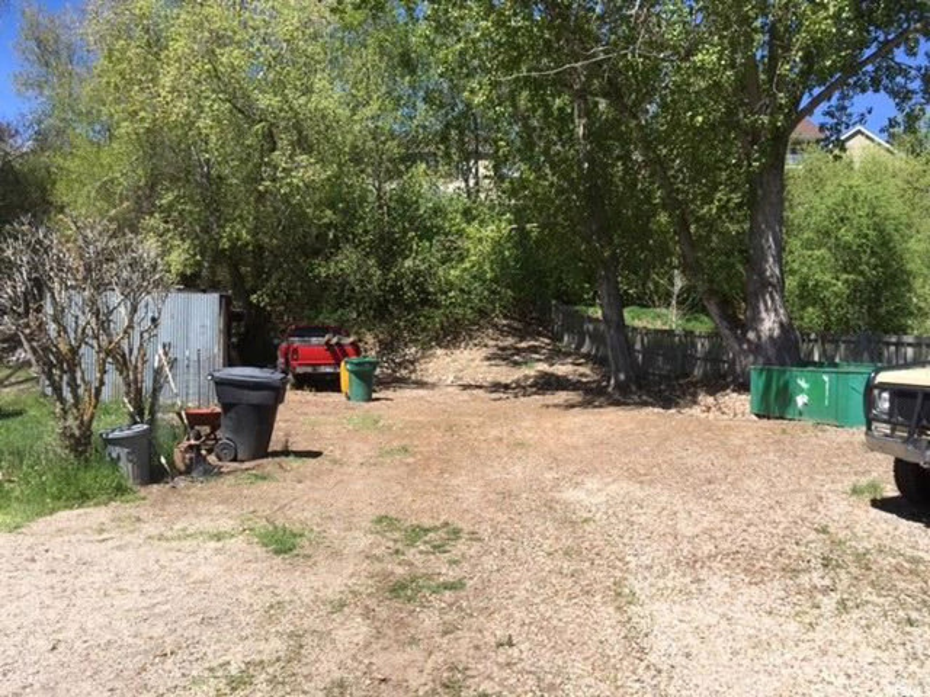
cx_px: 465
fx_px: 779
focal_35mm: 29
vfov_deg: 48.2
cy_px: 348
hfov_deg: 61.7
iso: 25
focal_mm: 4.15
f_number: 2.2
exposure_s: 1/1131
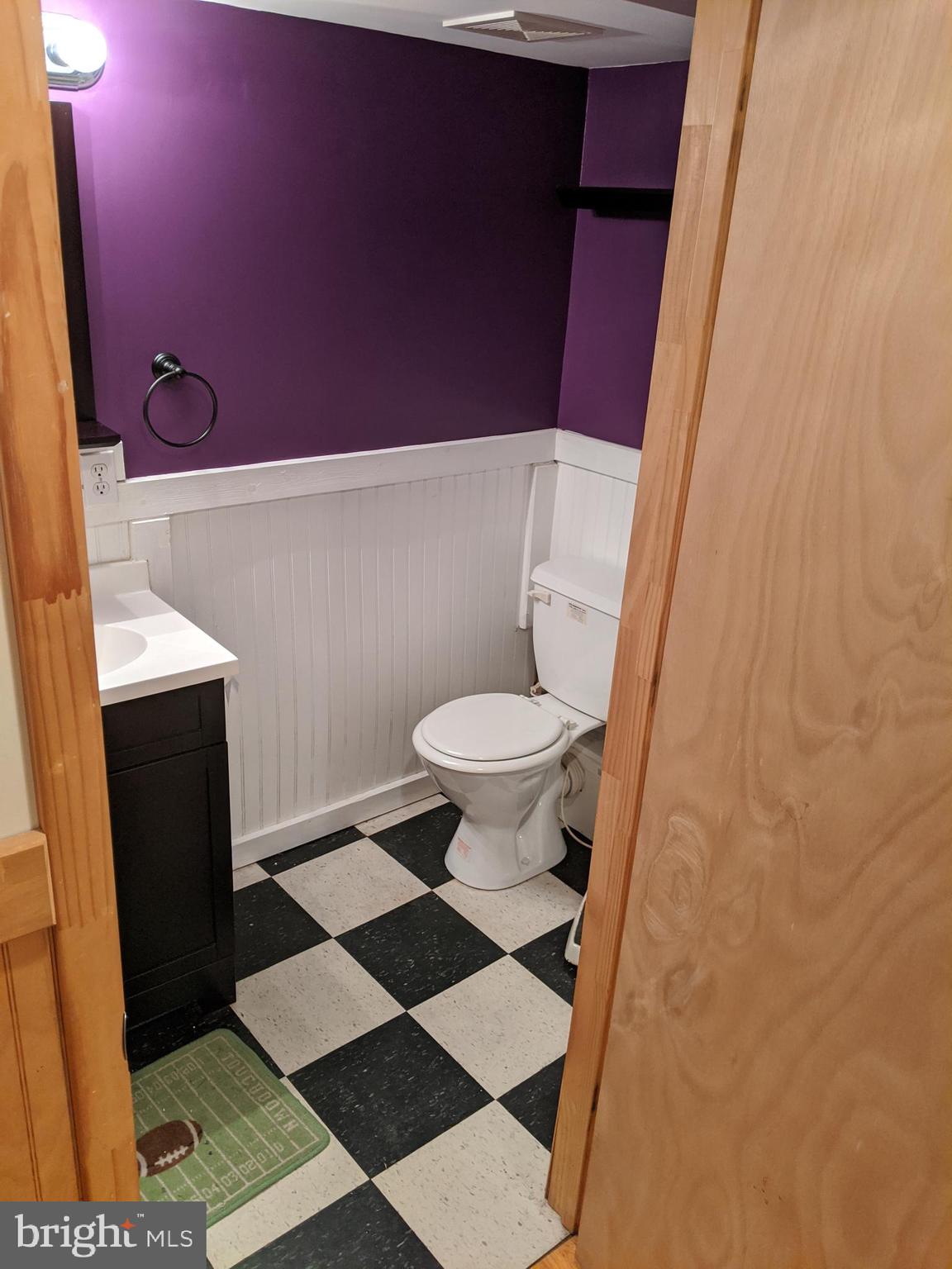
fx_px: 990
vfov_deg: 65.3
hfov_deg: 51.4
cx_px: 476
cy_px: 634
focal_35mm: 27
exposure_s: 1/24
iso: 147
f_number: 1.8
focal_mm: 4.44
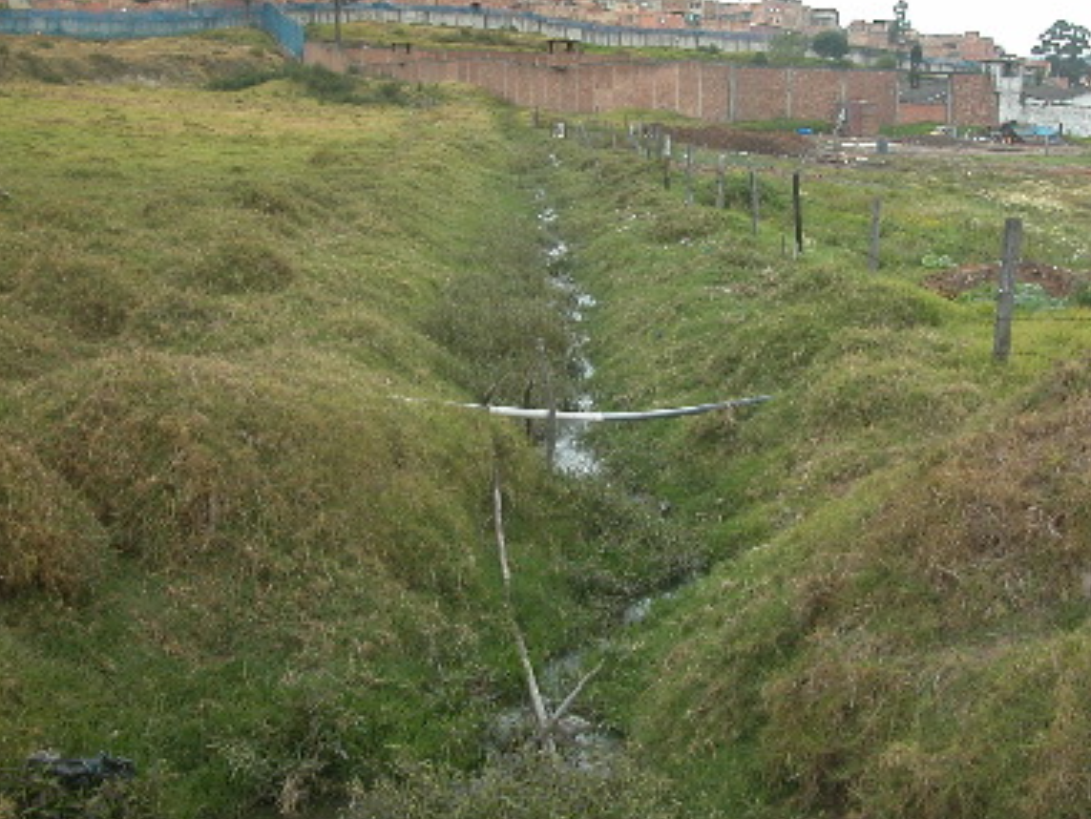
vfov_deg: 30.9
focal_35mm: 47
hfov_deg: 40.4
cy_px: 369
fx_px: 1482
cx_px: 593
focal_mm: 7.1
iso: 100
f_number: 4.4
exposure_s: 1/206
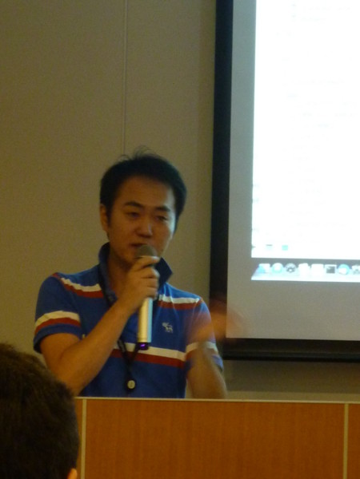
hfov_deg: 6.5
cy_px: 240
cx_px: 180
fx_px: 3189
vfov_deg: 8.6
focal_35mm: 230
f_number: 4.4
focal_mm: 21
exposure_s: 1/13
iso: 400
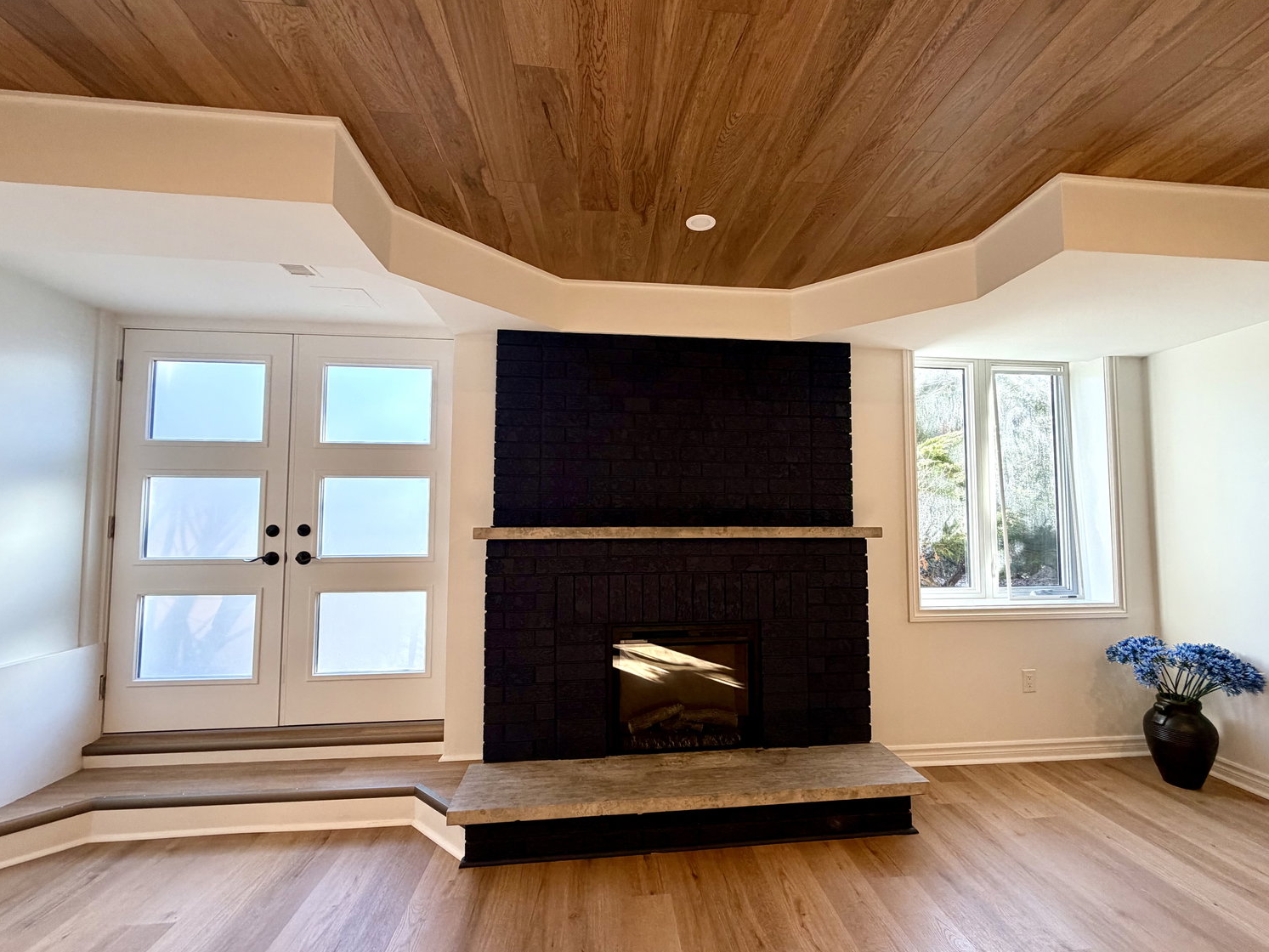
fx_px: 550
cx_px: 664
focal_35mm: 15
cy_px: 489
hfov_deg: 98.1
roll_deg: +0.3
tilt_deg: +3.0
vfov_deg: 81.7
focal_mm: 2.22
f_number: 2.2
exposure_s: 1/120
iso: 200
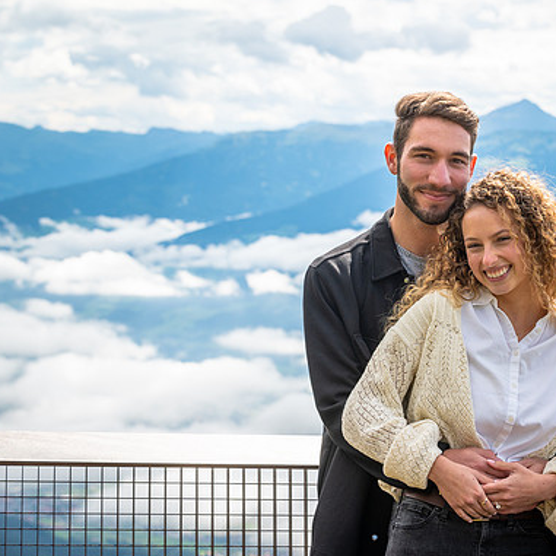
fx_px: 1926
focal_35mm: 106
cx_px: 406
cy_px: 277
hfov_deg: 16.4
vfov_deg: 16.4
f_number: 9
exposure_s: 1/320
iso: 100
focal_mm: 82
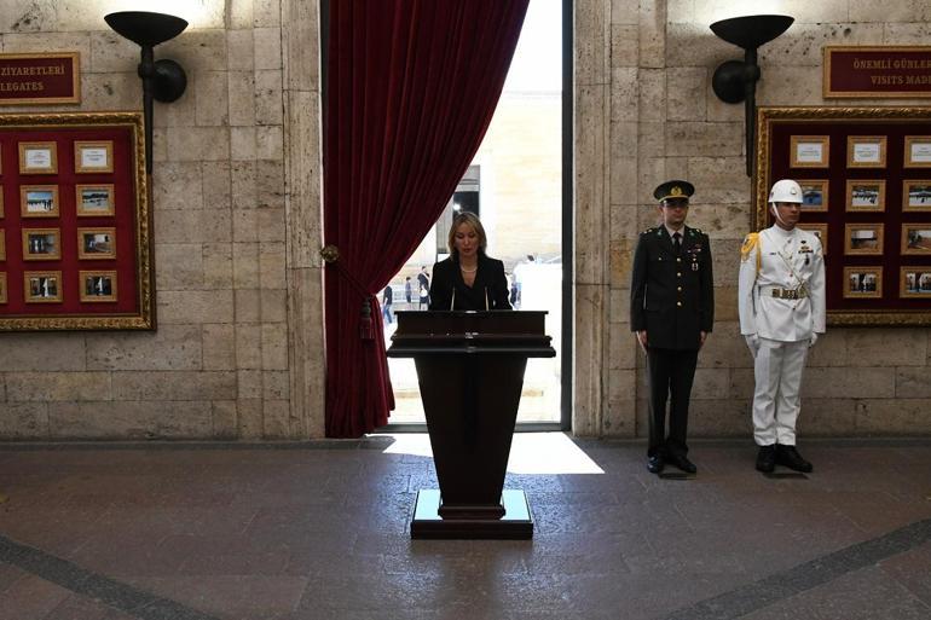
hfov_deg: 57.2
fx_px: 853
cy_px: 310
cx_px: 466
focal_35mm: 33
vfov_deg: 40.0
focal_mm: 22
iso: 3200
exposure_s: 1/60
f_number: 11
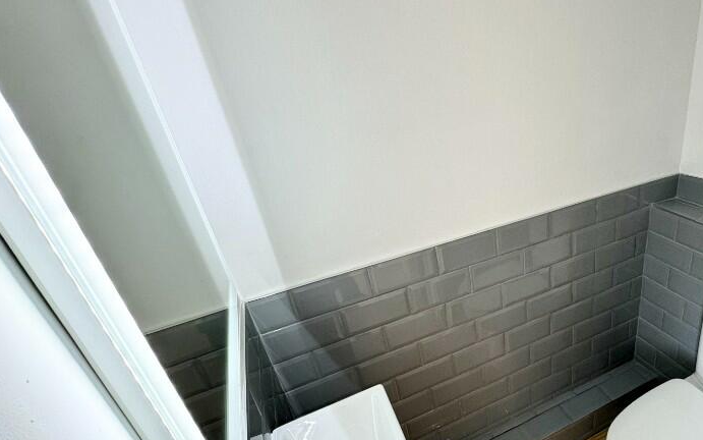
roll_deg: +5.3
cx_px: 485
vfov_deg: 54.8
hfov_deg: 76.3
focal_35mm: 22
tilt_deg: -26.5
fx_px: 422
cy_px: 253
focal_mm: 2.22
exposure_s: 1/100
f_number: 2.2
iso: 125
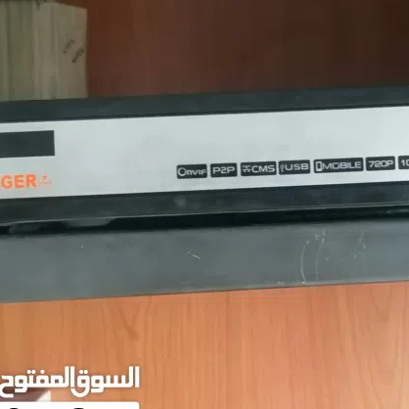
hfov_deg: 23.5
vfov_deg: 23.7
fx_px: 976
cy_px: 225
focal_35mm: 73
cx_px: 287
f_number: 1.8
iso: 500
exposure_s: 1/20
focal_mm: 4.75
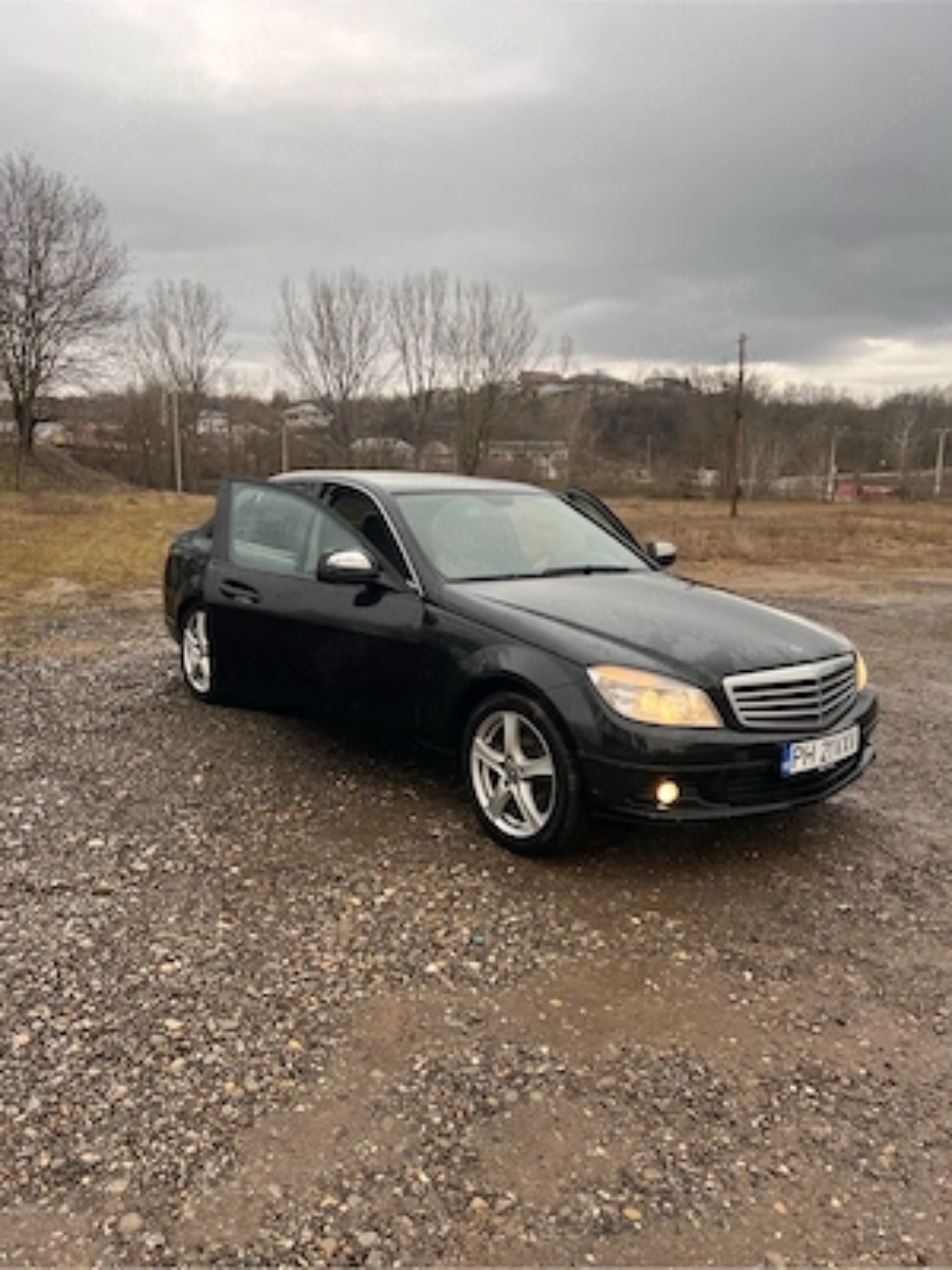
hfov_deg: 53.1
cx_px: 476
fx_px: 953
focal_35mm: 26
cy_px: 635
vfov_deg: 67.3
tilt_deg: -9.3
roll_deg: +0.2
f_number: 1.5
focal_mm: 5.7
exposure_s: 1/212
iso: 40
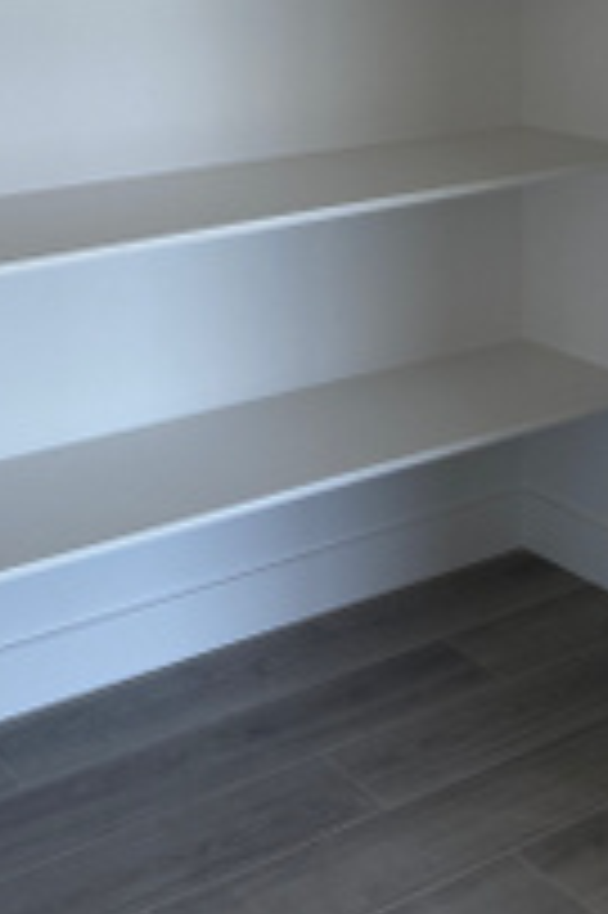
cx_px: 288
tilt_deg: -4.7
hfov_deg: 21.2
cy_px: -18
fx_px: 1624
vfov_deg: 29.2
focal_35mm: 64
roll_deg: +0.5
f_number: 1.8
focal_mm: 4.25
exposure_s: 1/195
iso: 32
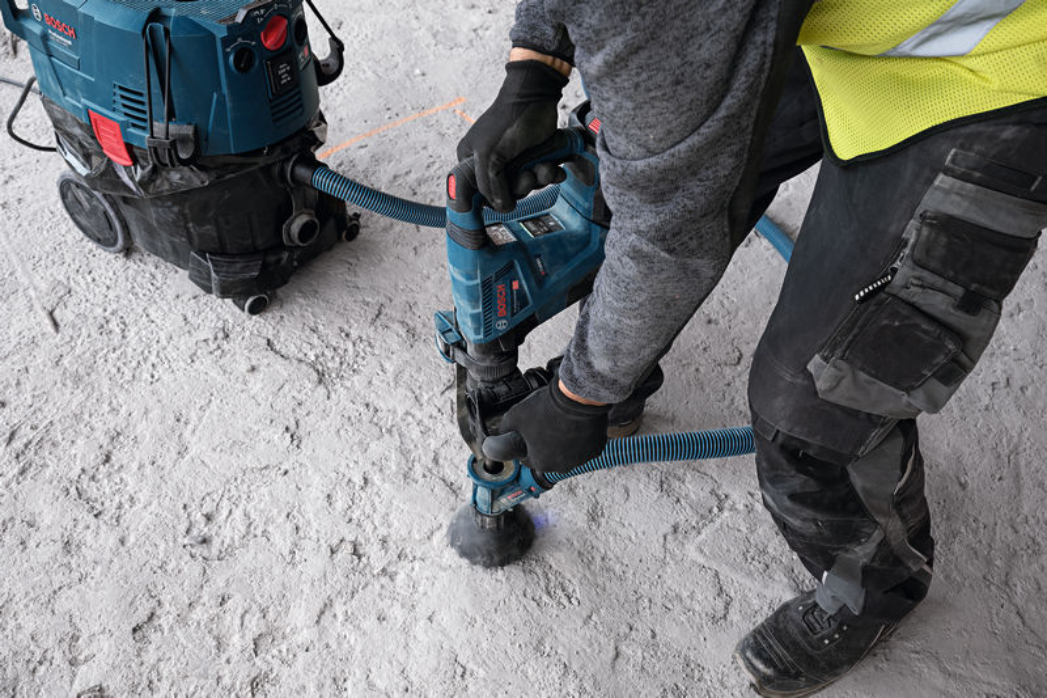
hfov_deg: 61.1
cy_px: 349
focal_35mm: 30
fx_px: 887
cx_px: 524
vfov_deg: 42.9
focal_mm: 30.5
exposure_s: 1/200
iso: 640
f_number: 7.1
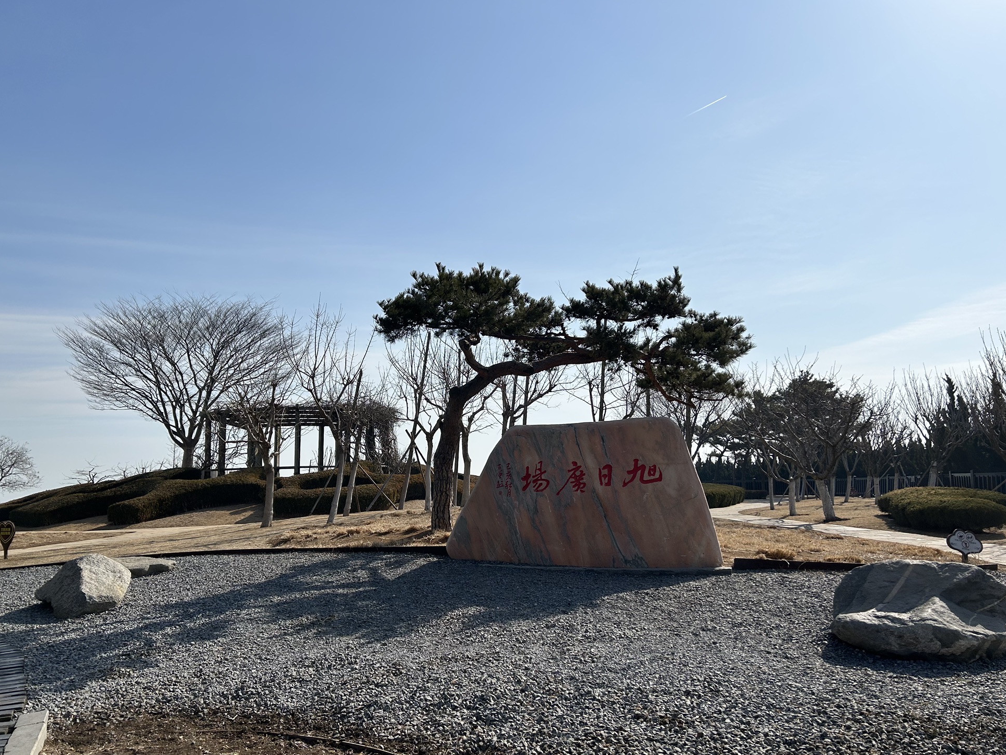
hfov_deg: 65.3
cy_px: 380
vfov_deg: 51.3
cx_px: 487
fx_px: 785
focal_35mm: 27
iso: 50
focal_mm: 5.7
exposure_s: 1/11364
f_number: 1.5
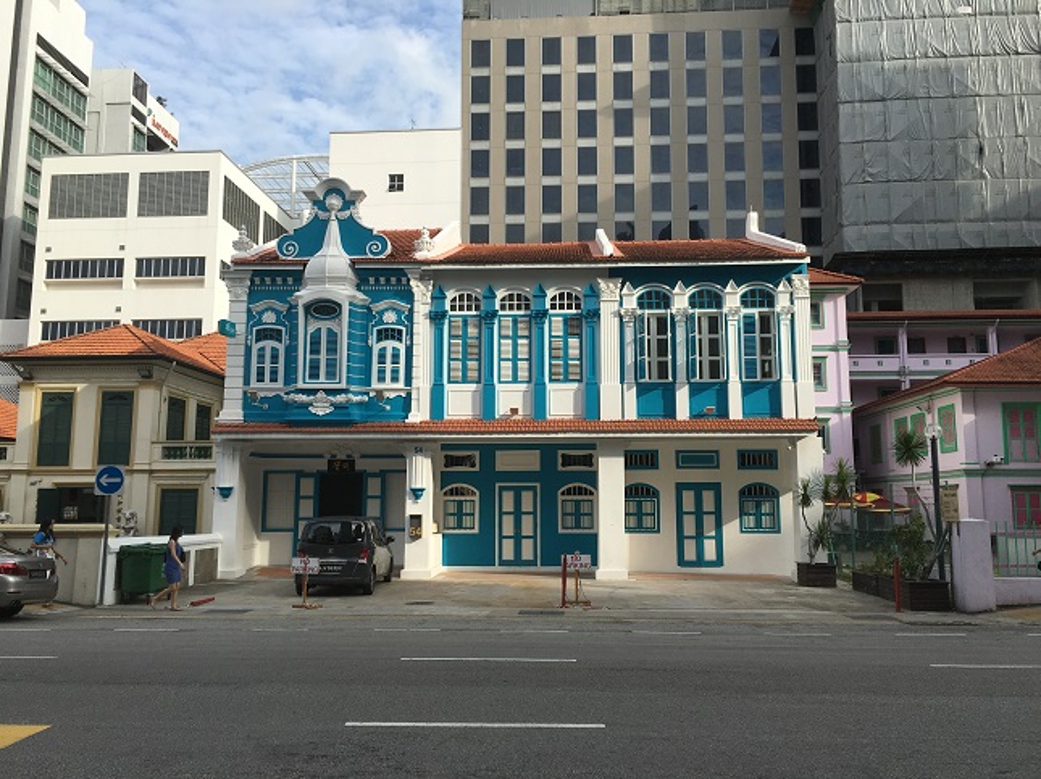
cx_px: 520
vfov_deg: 48.2
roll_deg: -1.4
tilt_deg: +8.4
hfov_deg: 61.7
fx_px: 872
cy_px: 390
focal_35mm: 29
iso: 25
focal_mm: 4.15
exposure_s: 1/1241
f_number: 2.2
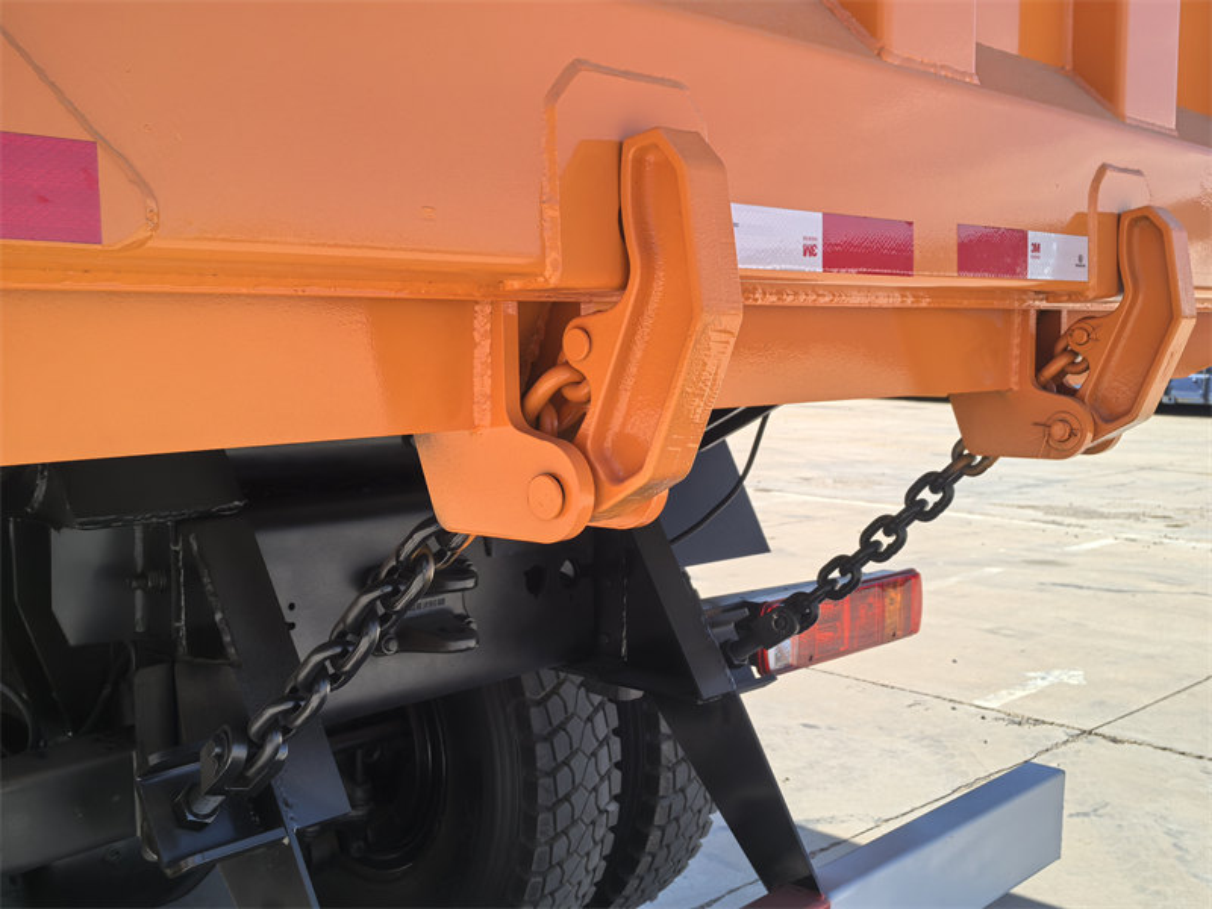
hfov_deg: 49.0
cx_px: 606
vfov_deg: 37.7
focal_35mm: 38
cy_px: 454
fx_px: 1330
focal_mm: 5.75
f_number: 2
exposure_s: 1/1718
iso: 50
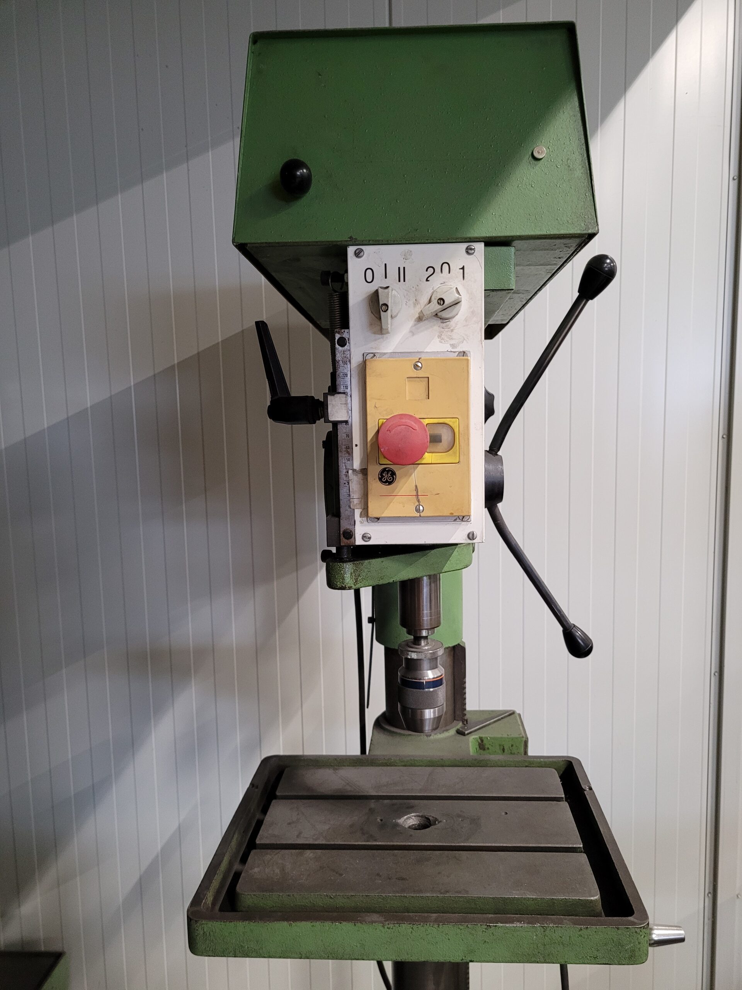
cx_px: 371
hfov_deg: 53.1
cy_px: 495
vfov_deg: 67.3
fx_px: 743
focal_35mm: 26
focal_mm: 5.4
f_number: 1.8
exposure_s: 1/50
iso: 500
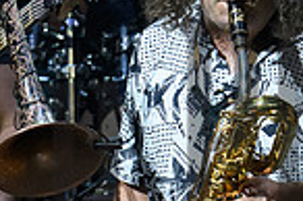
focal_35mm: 1194
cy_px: 156
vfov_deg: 1.1
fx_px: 10038
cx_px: 100
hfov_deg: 1.7
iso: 3200
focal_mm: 200
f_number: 6.3
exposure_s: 1/800
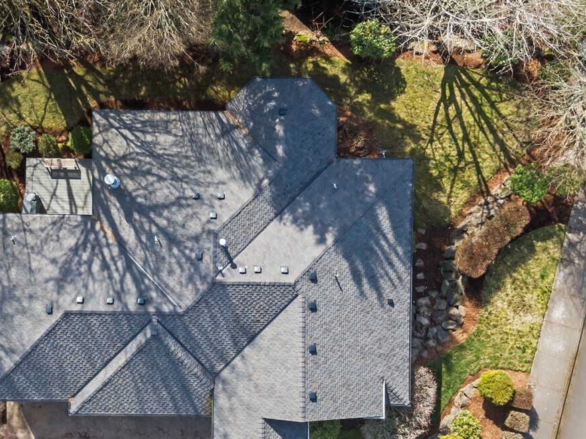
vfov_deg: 27.4
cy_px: 282
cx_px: 210
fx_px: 897
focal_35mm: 53
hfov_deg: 35.9
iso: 100
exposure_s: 1/400
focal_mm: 5.11
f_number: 3
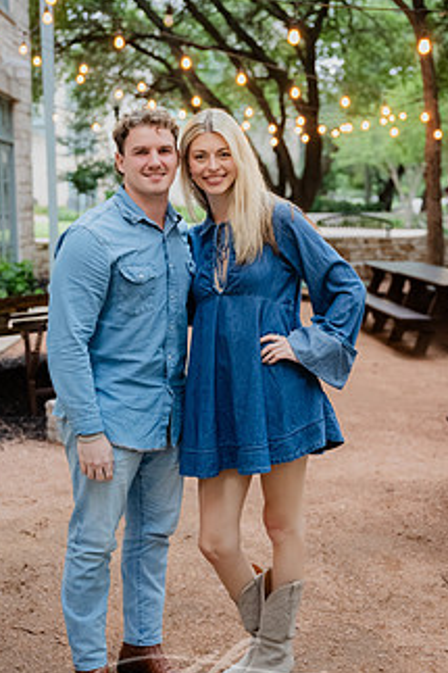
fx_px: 990
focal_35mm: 53
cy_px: 315
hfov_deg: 25.5
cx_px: 198
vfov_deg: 37.5
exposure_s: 1/200
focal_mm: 38
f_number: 2.8
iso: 4000
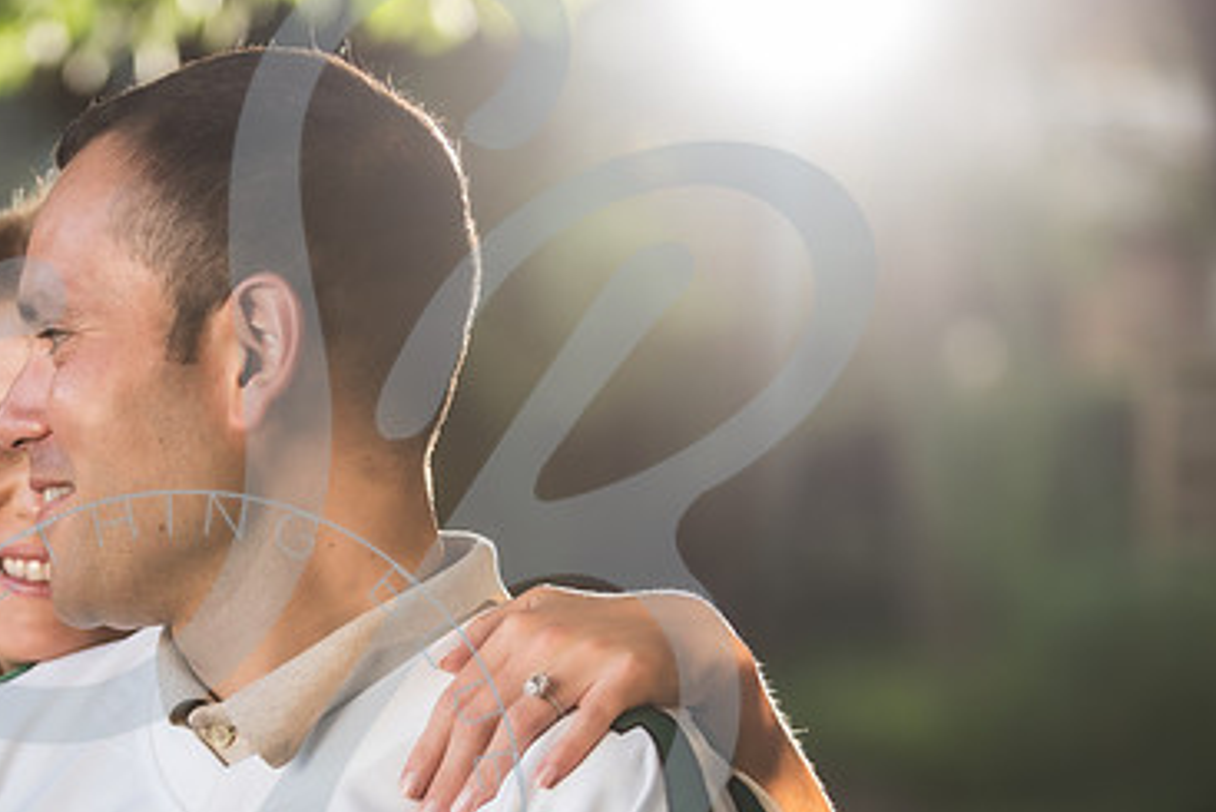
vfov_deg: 10.1
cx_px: 351
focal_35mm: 136
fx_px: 4595
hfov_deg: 15.0
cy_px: 552
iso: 200
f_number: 2.8
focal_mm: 86
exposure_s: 1/250
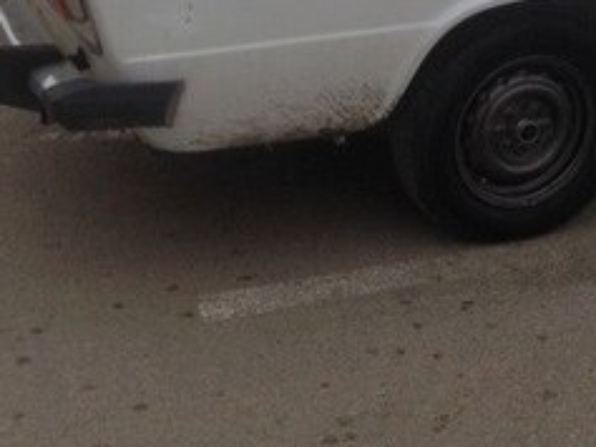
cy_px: -89
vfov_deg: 15.5
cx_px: 644
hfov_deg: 20.4
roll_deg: -4.0
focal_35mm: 92
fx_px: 1585
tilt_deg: -11.9
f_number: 2.4
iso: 50
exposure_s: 1/775
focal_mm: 4.12
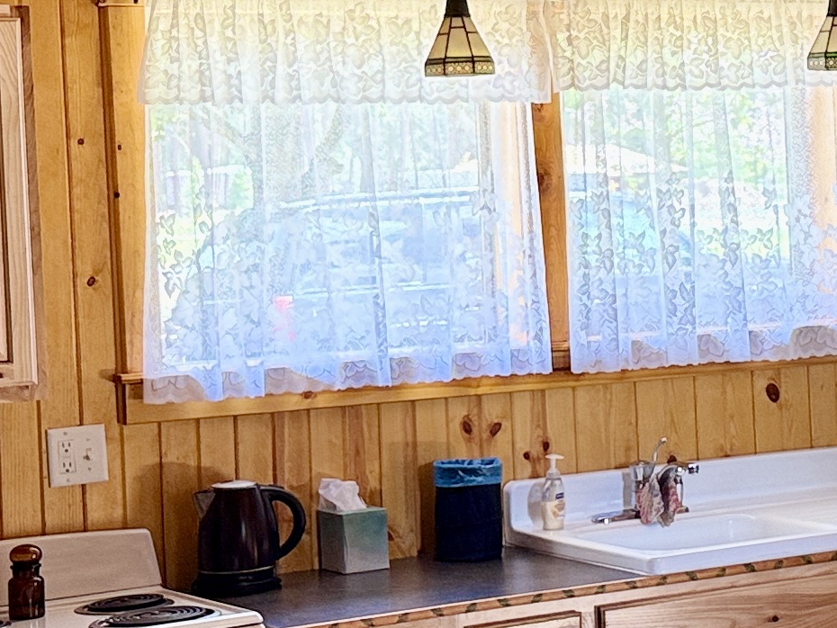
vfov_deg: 14.2
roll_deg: +2.0
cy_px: 223
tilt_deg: -0.6
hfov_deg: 18.7
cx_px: 671
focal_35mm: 104
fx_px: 2515
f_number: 1.78
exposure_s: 1/60
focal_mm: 6.76
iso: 250
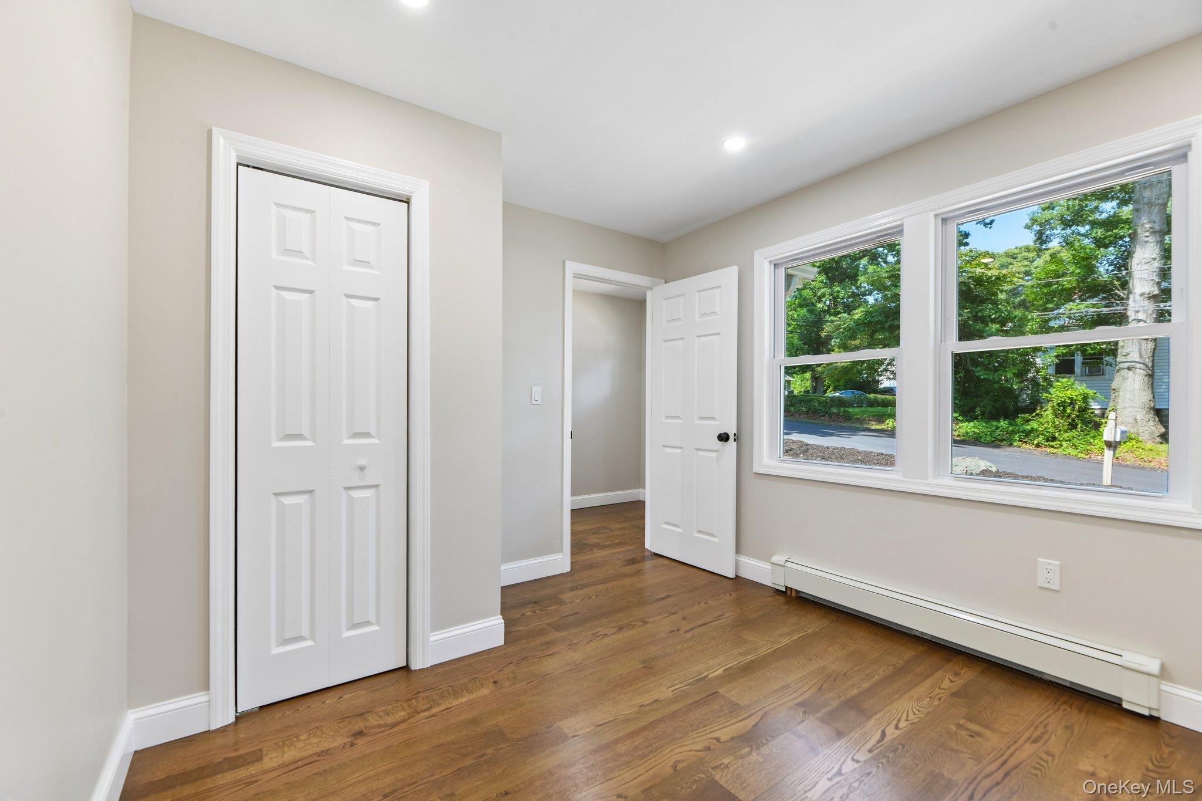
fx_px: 501
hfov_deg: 100.4
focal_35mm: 15
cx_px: 601
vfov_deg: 77.3
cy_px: 400
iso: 250
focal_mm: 15
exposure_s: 1/10
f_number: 9
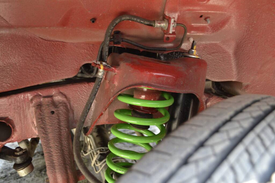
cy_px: 92
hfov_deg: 57.2
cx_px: 138
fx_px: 252
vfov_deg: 40.0
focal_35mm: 33
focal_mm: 22
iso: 400
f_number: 4.5
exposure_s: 1/80
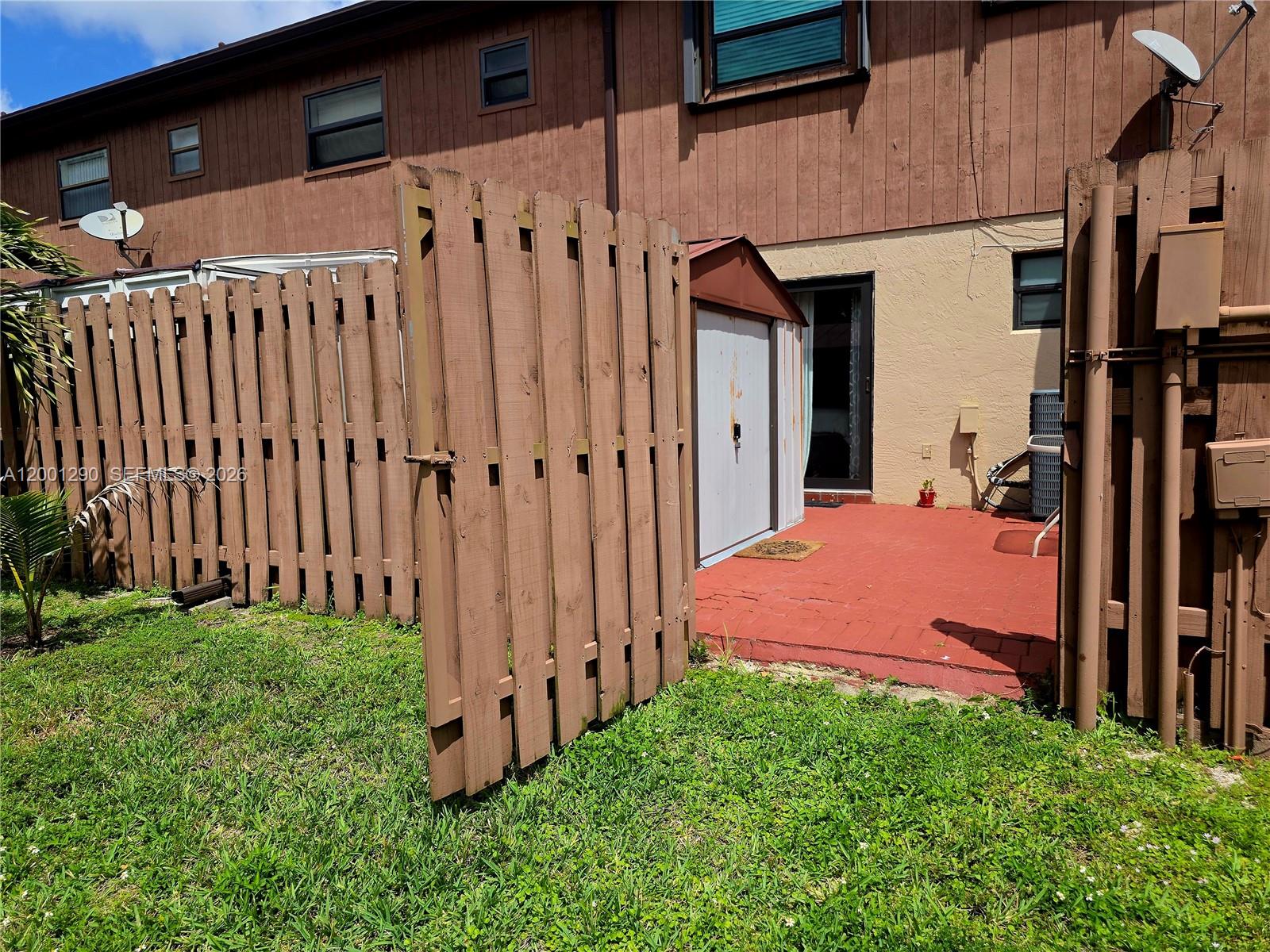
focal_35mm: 23
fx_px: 844
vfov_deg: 58.9
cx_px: 635
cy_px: 476
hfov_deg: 73.9
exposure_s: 1/10000
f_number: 1.7
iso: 80
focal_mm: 6.3
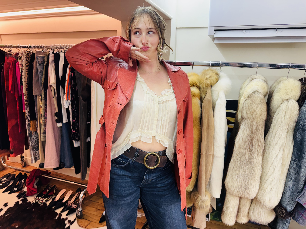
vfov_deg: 56.8
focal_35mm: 24
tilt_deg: -13.7
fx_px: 212
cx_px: 153
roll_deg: -1.6
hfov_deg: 71.6
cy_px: 114
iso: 200
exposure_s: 1/100
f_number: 1.78
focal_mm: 6.76
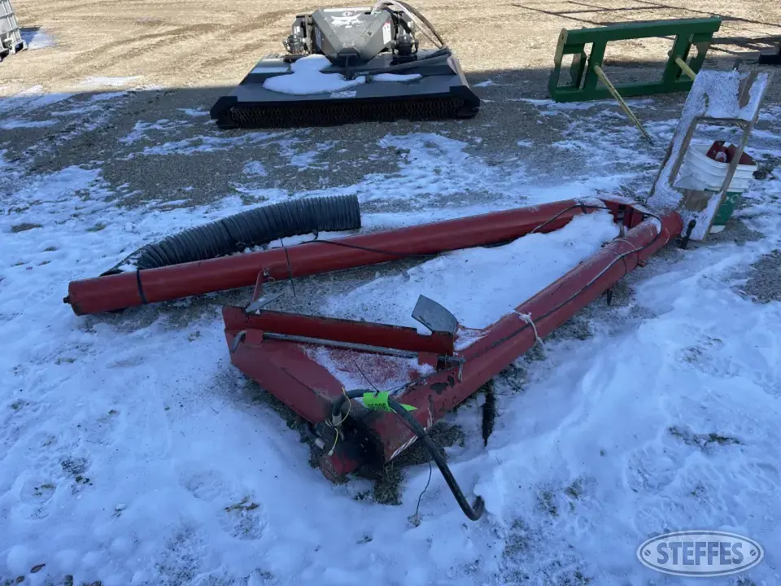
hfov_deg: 67.3
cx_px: 390
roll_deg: +0.9
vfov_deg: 53.1
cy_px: 293
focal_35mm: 26
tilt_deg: -30.7
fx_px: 587
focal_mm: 5.1
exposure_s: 1/1164
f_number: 1.6
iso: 32
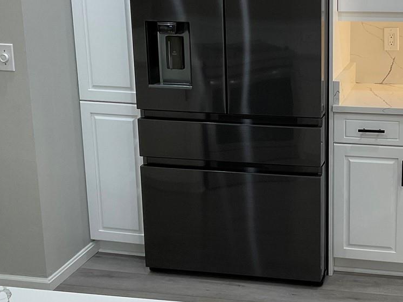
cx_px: 319
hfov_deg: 30.5
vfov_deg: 23.6
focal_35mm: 62
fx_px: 722
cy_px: 125
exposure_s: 1/120
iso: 64
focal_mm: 3
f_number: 1.8
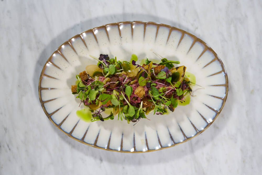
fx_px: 364
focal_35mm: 50
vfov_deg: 27.0
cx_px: 131
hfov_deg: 39.6
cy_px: 88
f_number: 3.5
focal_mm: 50
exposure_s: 1/80
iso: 400
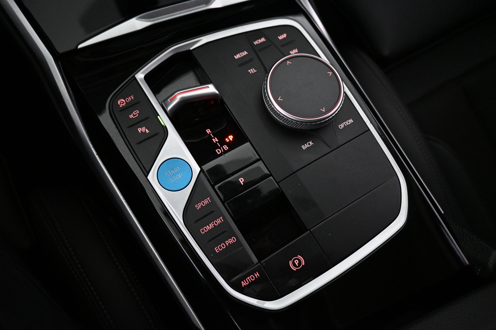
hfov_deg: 73.7
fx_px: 331
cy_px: 165
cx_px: 248
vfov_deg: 53.1
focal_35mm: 24
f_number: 3.5
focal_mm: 16
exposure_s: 1/125
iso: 4000
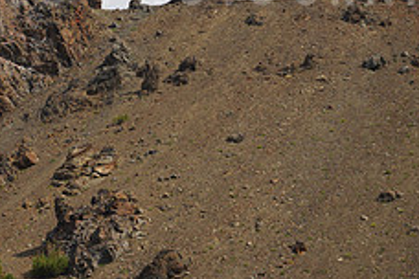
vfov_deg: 2.8
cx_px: -9
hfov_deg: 4.2
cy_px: -25
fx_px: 5656
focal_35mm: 486
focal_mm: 191
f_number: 5.6
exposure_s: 1/400
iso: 160
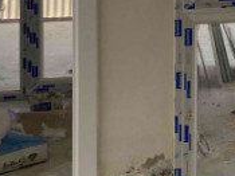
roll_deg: -0.3
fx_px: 807
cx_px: 432
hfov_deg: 14.4
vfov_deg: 11.8
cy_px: -95
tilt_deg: -1.4
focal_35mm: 119
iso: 32
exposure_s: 1/1504
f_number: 1.8
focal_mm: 4.25
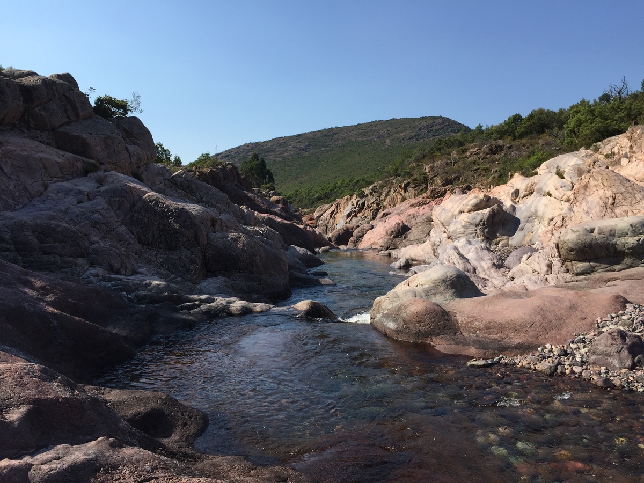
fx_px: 540
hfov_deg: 61.7
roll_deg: -1.6
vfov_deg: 48.2
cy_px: 242
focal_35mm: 29
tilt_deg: -2.9
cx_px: 322
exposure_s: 1/1883
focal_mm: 4.15
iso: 32
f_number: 2.2
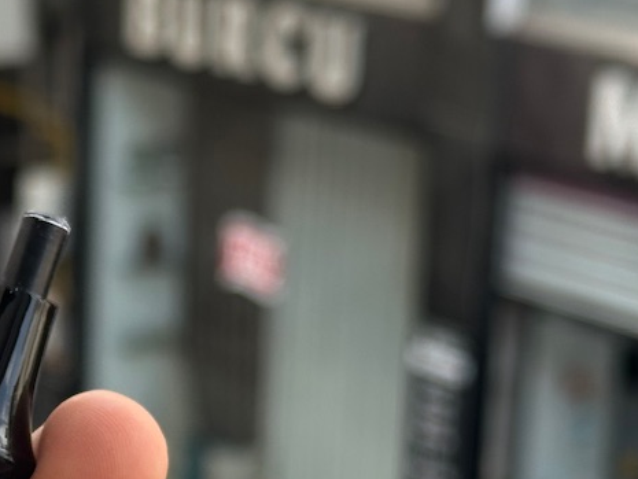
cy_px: 382
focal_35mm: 132
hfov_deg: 14.5
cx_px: -93
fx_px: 2433
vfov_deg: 11.2
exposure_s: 1/590
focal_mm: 6.86
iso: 64
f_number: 1.78
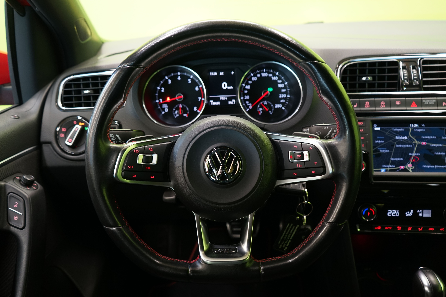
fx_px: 347
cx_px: 223
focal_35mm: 28
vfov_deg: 46.4
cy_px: 148
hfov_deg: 65.5
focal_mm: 28
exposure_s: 1/10
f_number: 4.5
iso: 800
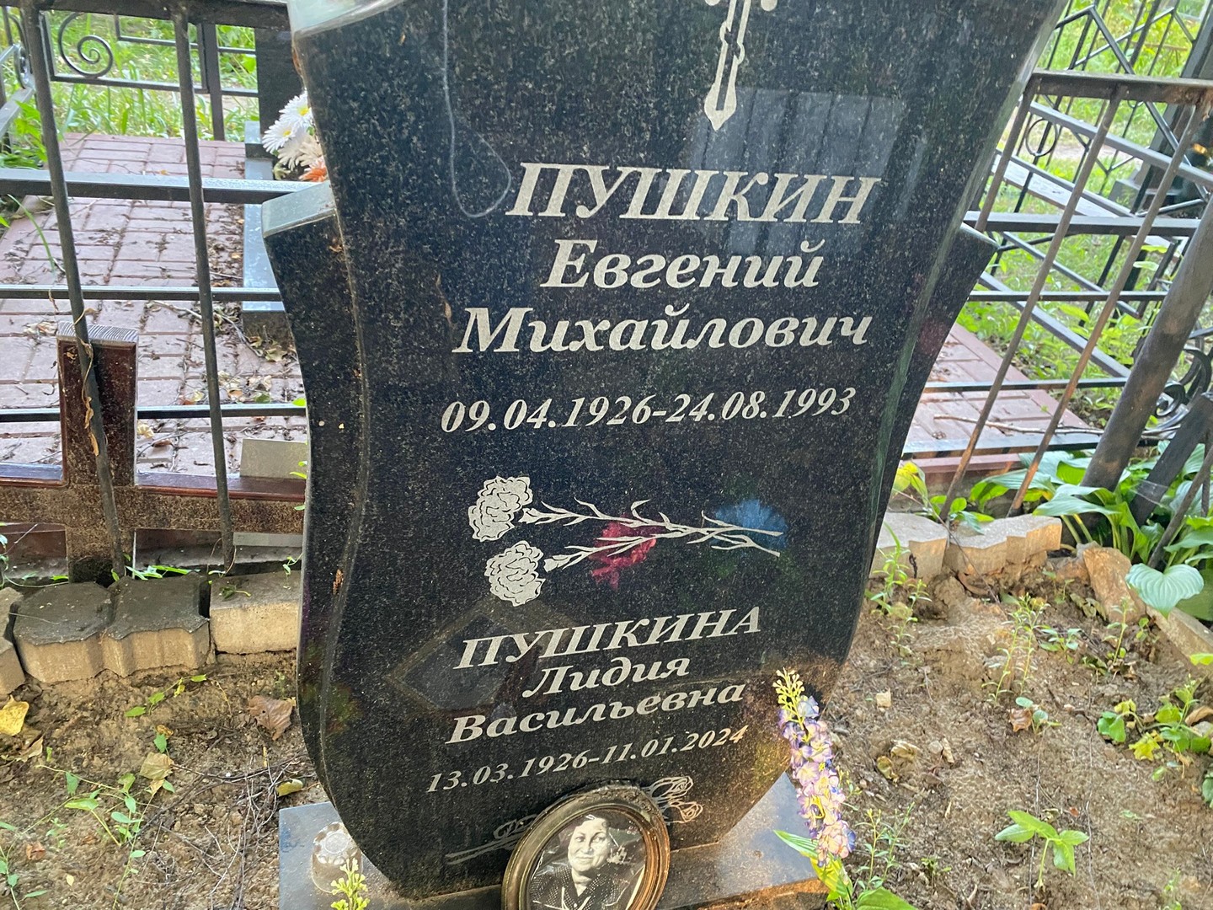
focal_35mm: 26
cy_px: 455
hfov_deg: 67.3
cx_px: 606
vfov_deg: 53.1
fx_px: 911
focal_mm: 4.25
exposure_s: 1/60
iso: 500
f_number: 1.8
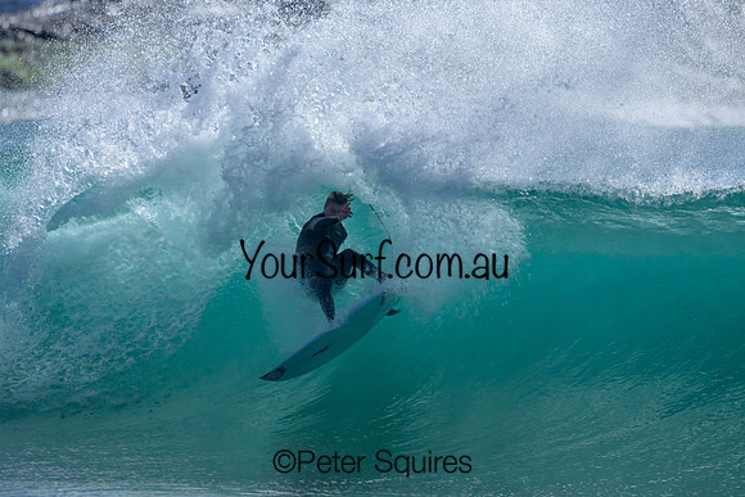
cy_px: 198
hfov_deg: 2.1
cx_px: 448
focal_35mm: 962
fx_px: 19906
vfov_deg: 1.4
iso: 1600
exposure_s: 1/2000
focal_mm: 800
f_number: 6.3
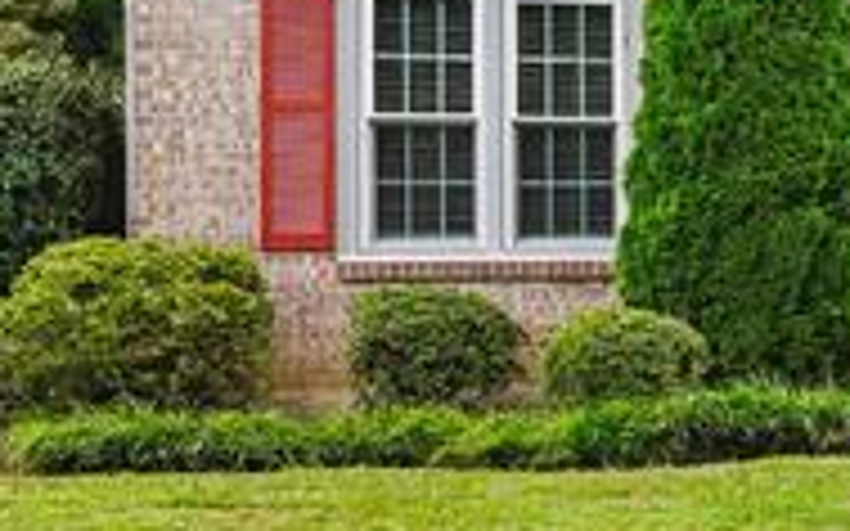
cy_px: 101
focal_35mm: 94
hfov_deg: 17.5
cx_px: 1565
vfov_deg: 13.8
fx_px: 2177
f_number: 4.5
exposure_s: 1/60
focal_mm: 17
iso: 100
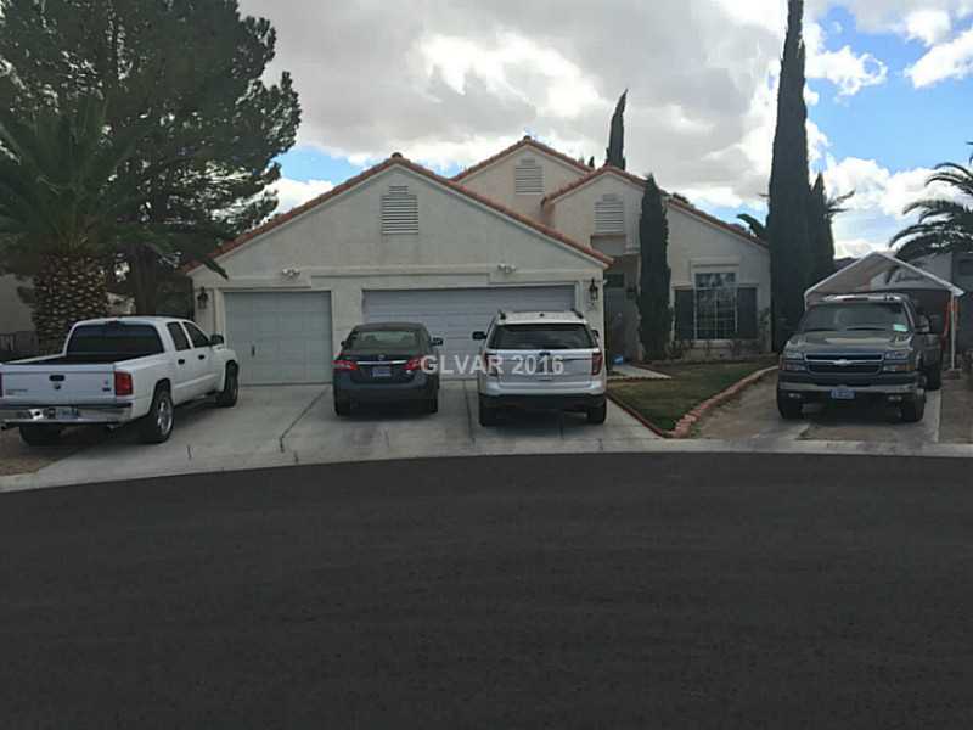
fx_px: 815
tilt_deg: -1.7
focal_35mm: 29
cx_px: 486
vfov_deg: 48.2
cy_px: 365
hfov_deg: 61.7
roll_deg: +0.5
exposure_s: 1/1721
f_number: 2.2
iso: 32
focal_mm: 4.15
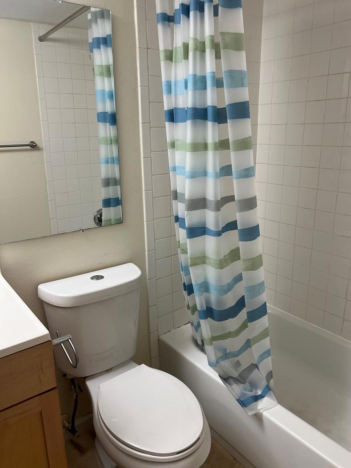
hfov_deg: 51.3
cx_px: 181
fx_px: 365
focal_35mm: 27
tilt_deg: -15.3
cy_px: 232
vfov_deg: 65.3
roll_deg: +1.4
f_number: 1.5
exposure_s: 1/120
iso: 125
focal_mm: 5.7
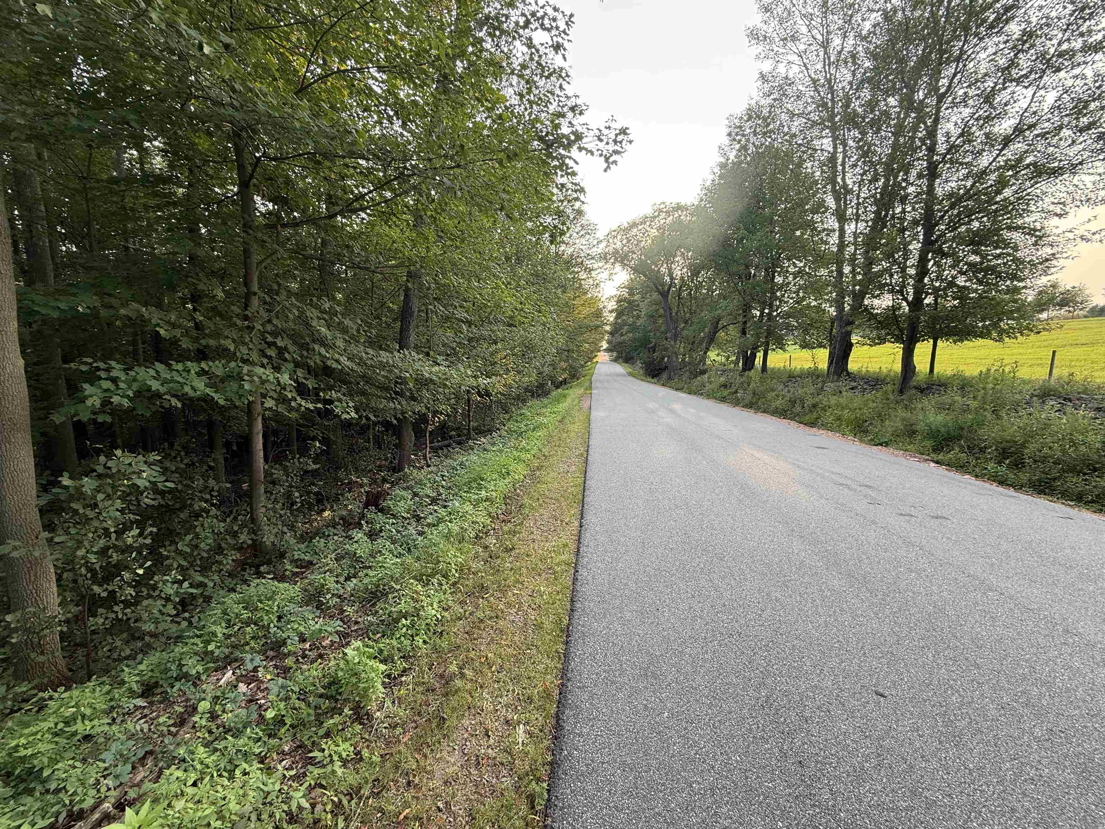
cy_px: 414
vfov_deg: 85.7
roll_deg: -1.6
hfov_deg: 102.1
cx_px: 552
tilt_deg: -7.4
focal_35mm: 14
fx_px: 447
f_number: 2.2
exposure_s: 1/135
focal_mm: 2.22
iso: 64
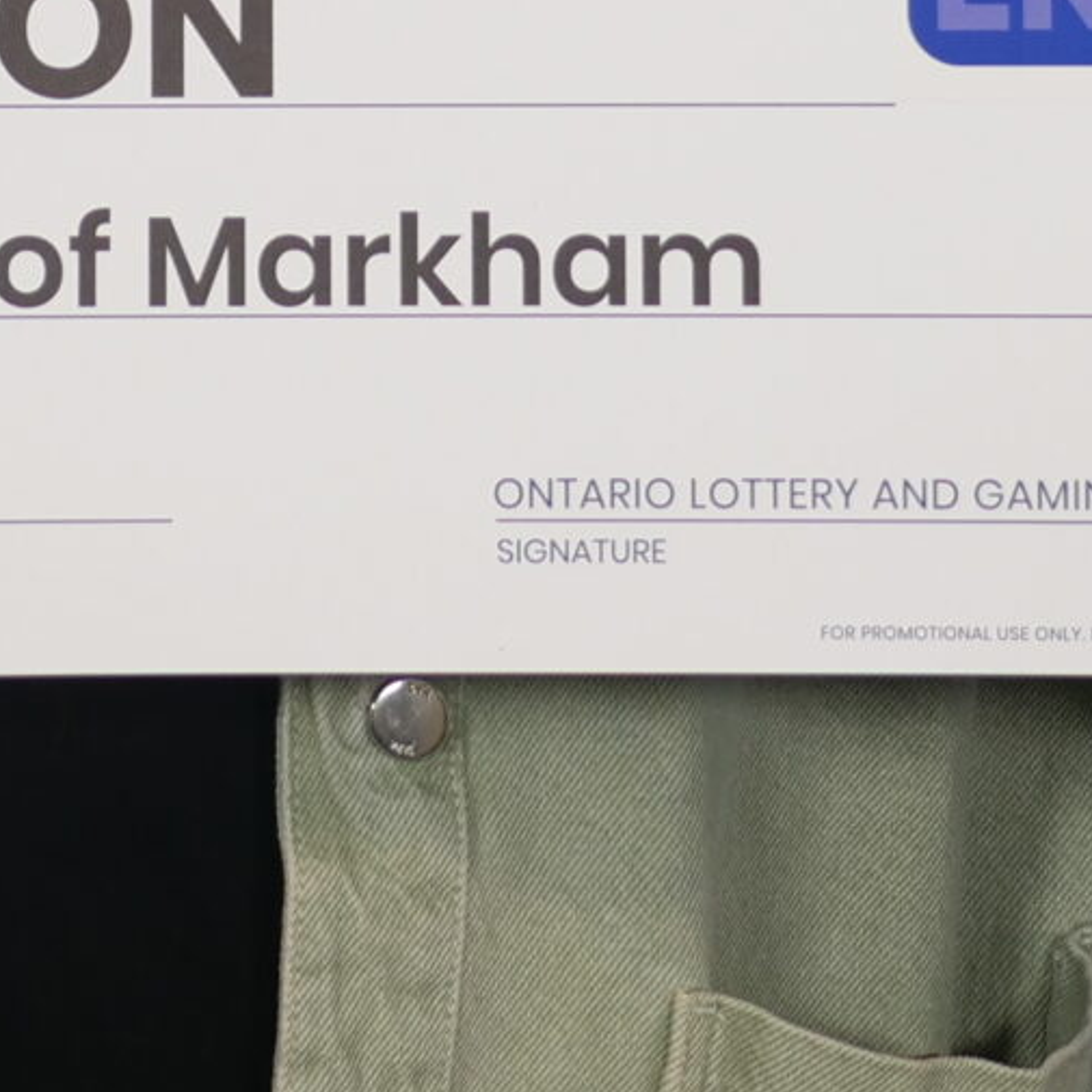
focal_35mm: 215
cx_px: 305
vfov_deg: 7.9
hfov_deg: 8.1
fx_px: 7673
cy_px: -785
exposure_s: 1/125
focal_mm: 24
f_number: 2.8
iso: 200
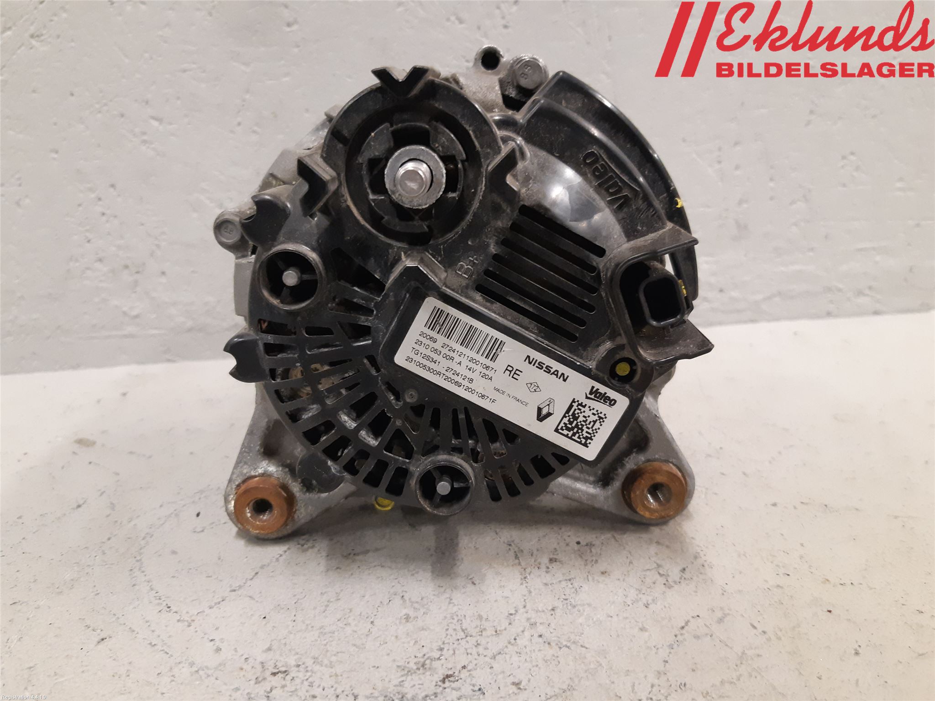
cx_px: 468
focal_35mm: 26
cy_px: 350
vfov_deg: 53.1
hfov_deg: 67.3
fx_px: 702
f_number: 1.7
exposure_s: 1/50
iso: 250
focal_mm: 3.93
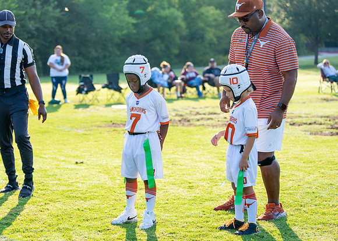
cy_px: 132
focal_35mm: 81
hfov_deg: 24.4
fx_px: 781
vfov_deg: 17.6
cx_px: 139
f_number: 2.8
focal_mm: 70
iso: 200
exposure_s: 1/1000
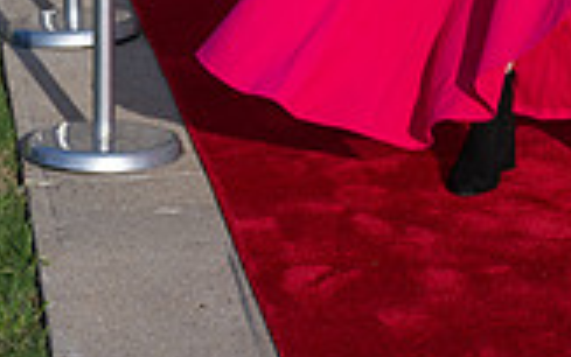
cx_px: 483
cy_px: -368
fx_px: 2973
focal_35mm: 191
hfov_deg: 10.9
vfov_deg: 6.7
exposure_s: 1/2000
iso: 320
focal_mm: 68
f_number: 5
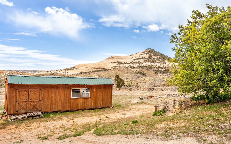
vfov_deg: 43.1
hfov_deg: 64.2
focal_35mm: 29
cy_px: 79
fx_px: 183
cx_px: 136
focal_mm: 24
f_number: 7.1
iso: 400
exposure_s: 1/640
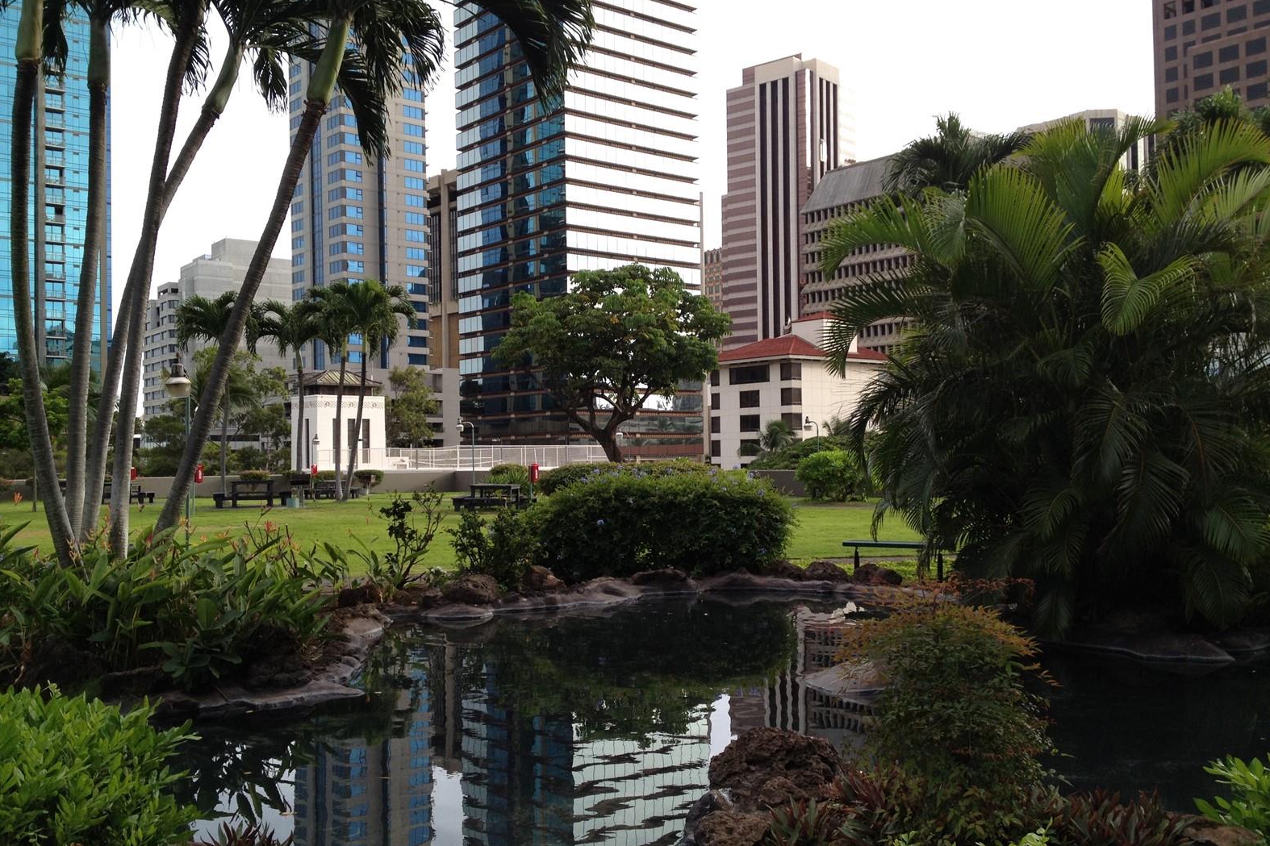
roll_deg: +2.8
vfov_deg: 35.9
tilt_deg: +1.4
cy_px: 428
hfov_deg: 51.9
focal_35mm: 37
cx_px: 637
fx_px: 1305
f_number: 2.4
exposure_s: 1/326
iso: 50
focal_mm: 4.28
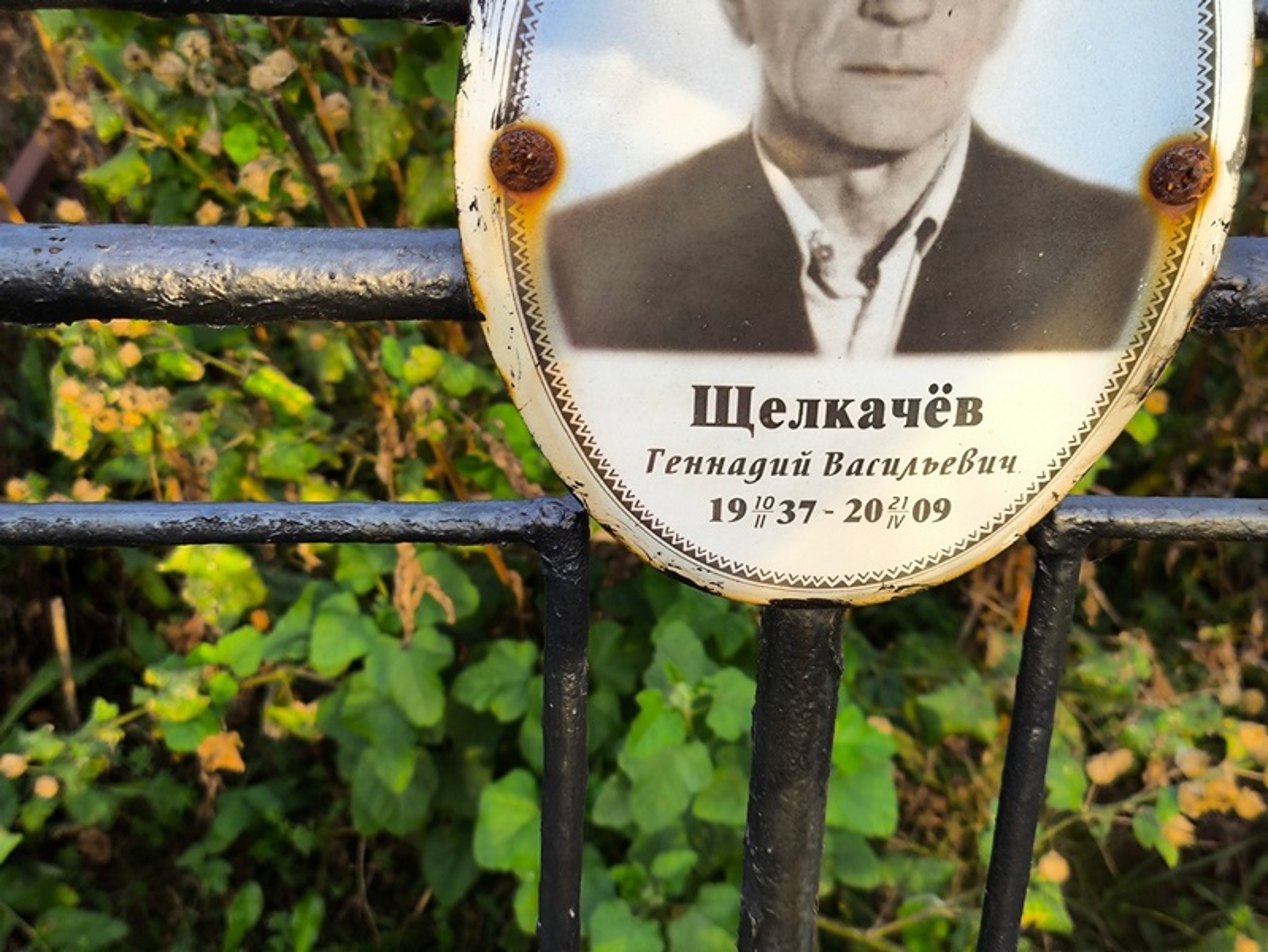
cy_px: 476
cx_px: 634
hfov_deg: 38.2
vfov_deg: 29.1
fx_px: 1832
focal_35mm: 50
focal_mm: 4.71
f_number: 1.7
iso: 50
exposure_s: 1/183
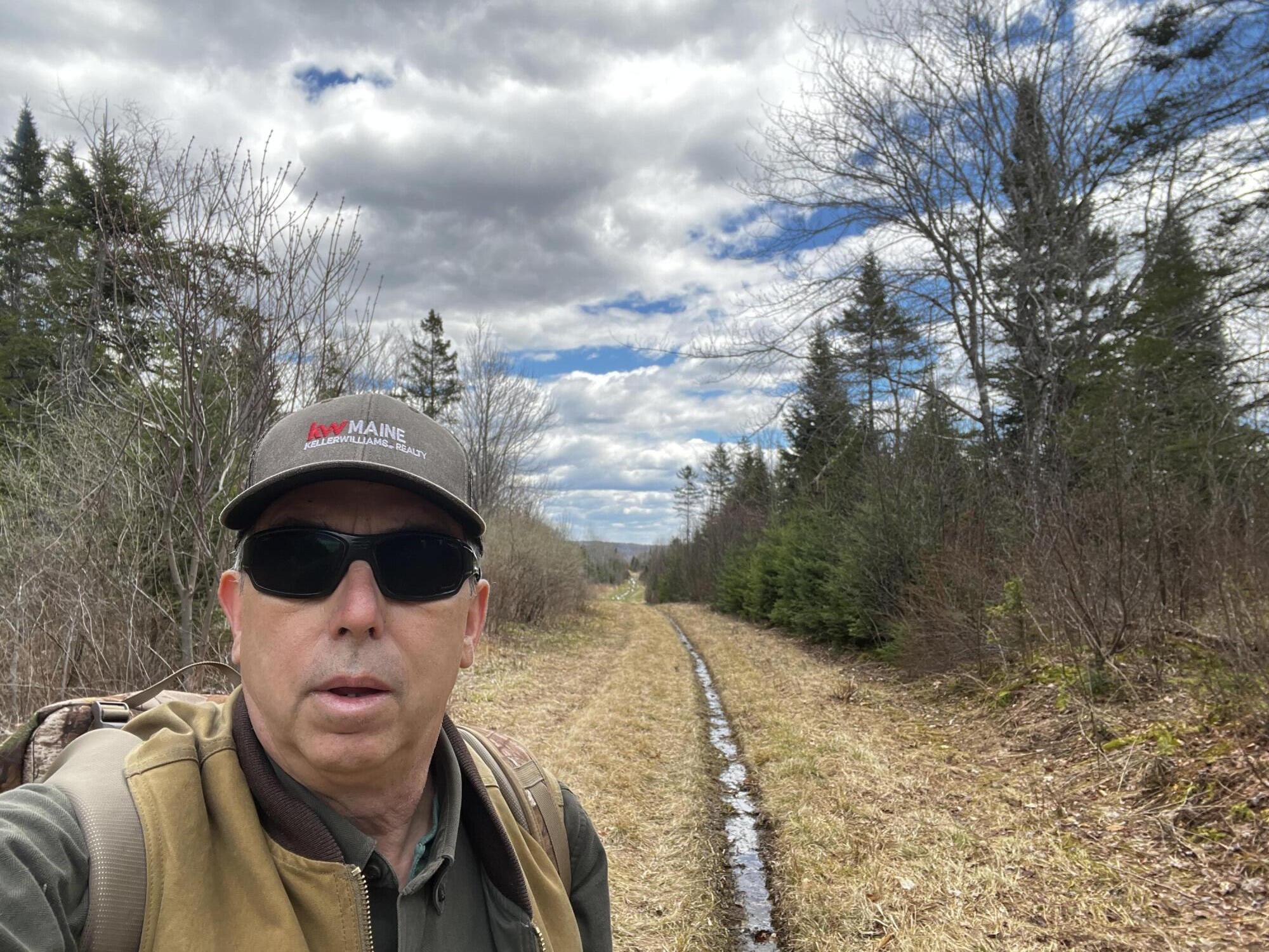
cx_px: 634
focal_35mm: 23
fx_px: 843
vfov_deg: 58.9
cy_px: 476
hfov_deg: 73.9
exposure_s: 1/306
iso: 32
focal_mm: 2.71
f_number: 2.2
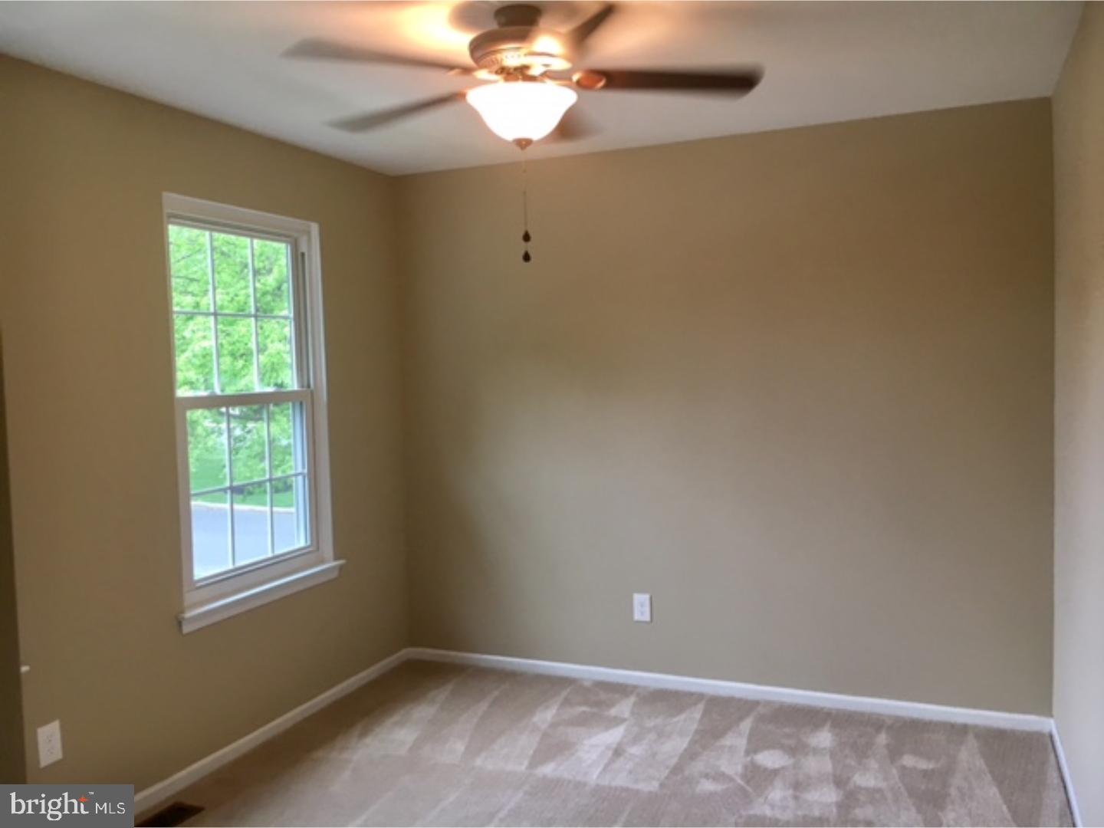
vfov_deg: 48.2
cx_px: 552
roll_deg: +0.9
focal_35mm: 29
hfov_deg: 61.7
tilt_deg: -4.0
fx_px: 925
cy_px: 414
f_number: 2.2
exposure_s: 1/30
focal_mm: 4.15
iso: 64
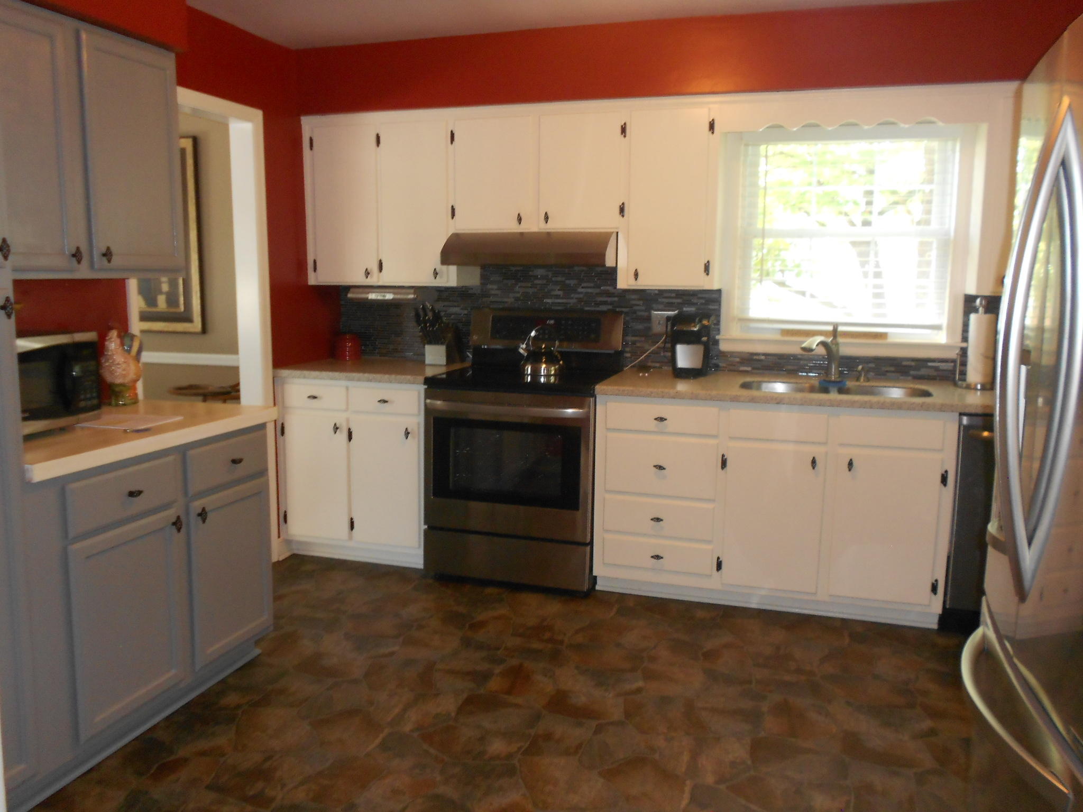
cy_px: 406
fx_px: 907
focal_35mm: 29
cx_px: 542
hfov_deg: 61.7
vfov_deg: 48.2
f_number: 3.4
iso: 200
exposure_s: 1/25
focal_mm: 5.1
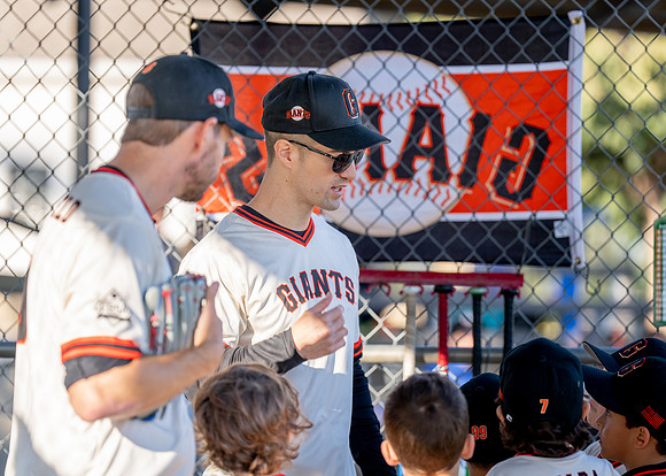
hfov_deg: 11.5
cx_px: 306
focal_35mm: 175
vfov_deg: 8.2
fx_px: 3316
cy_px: 238
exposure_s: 1/400
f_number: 2.8
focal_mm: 151
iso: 100
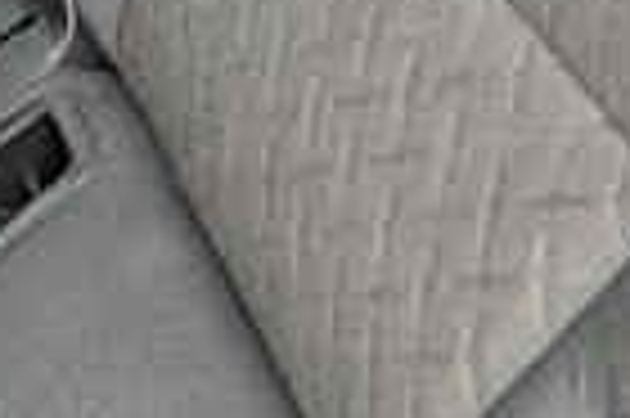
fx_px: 1993
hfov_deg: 14.3
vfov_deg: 11.9
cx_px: -711
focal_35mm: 114
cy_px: 4
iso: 1020
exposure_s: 1/833
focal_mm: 6.9
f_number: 1.68
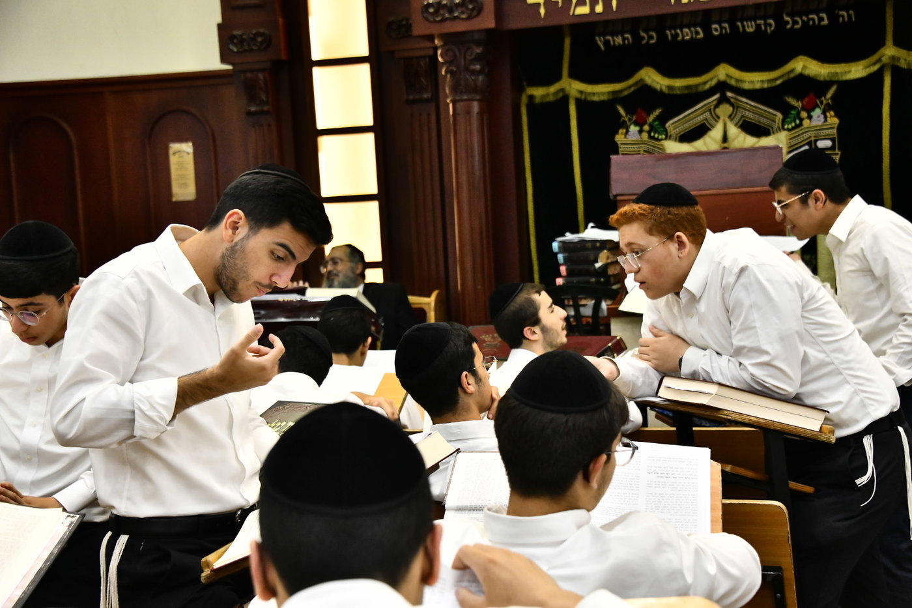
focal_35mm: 56
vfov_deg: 24.2
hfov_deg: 35.6
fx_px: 1418
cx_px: 456
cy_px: 304
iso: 3200
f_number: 5.6
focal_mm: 56
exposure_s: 1/320
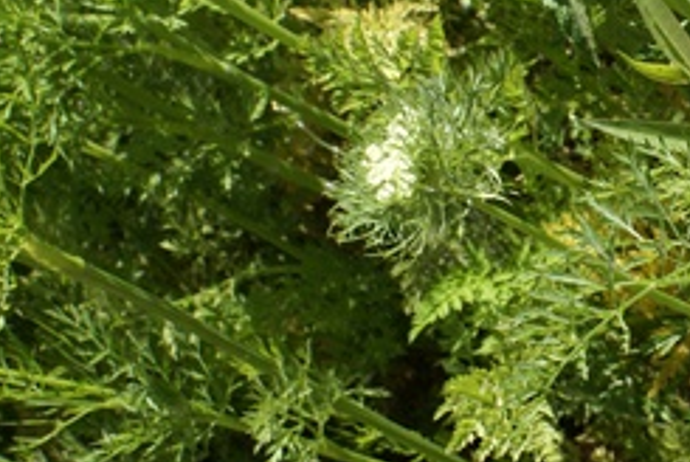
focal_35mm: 123
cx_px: 690
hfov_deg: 16.3
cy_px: 118
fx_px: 2360
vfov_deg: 11.2
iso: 100
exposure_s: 1/125
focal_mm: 26
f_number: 10
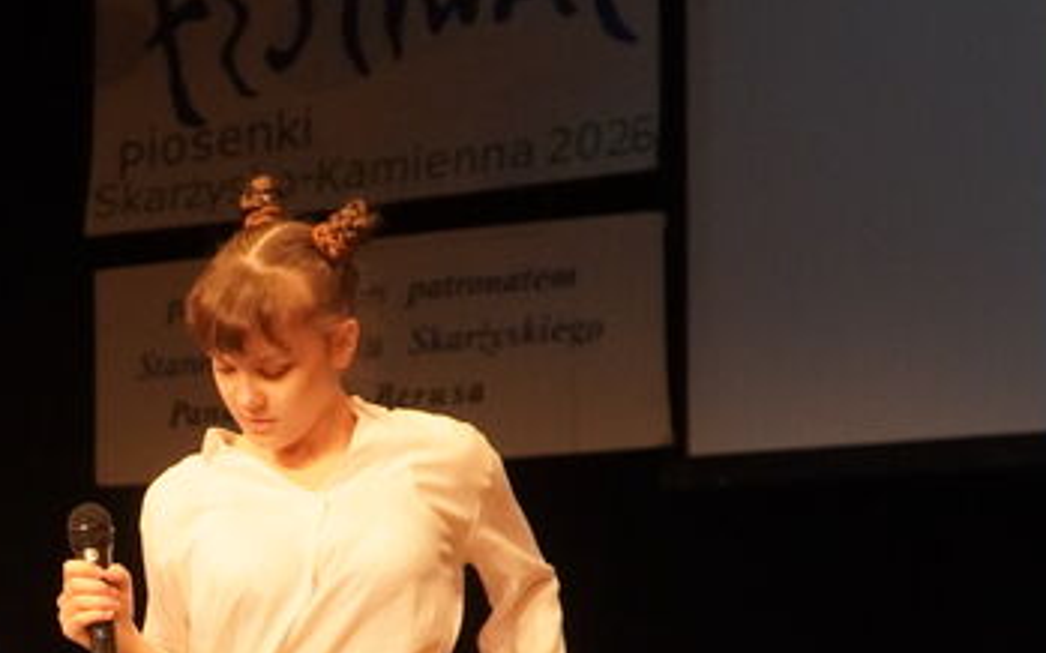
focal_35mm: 112
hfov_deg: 18.3
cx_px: 120
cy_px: 643
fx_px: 3192
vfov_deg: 11.6
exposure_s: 1/160
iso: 4000
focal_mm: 32
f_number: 4
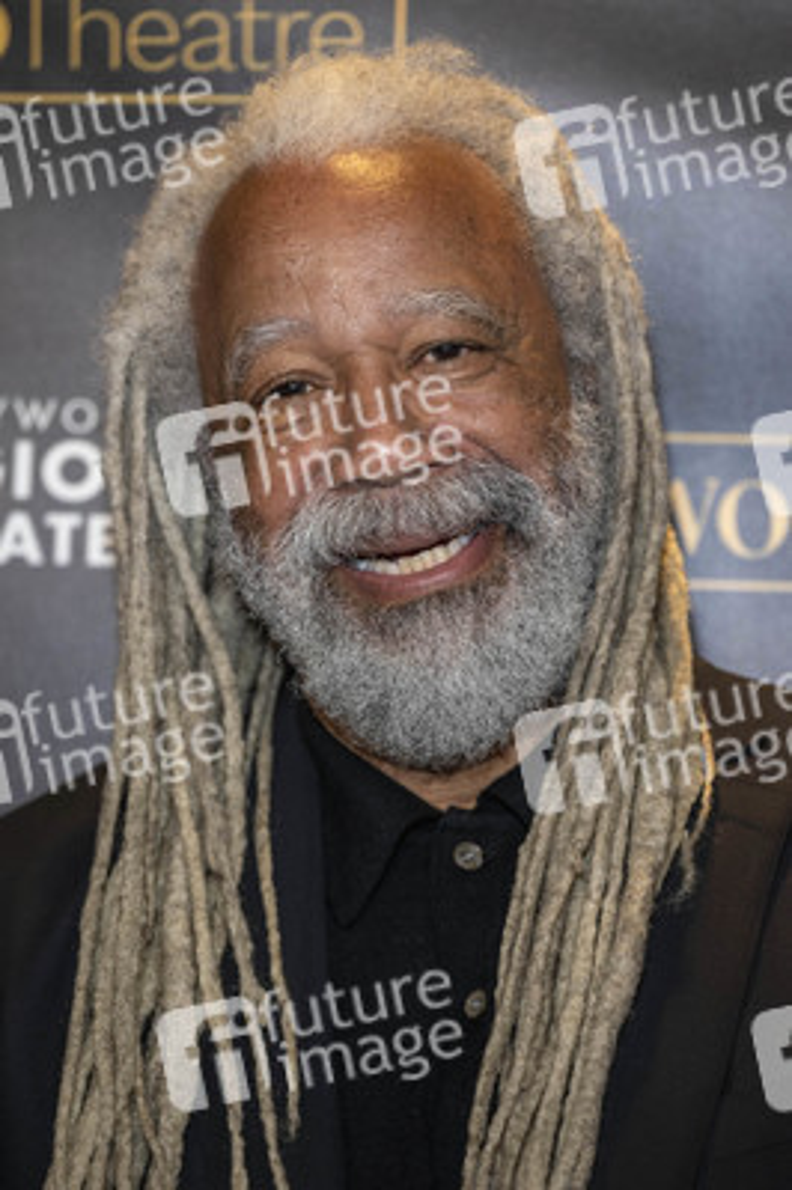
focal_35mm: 120
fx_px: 3967
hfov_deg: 11.4
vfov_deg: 17.1
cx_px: 396
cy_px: 595
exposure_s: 1/250
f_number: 4
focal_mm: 120
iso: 800
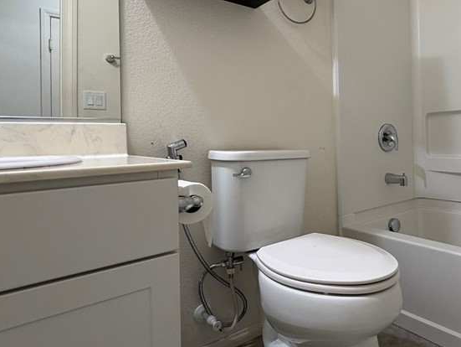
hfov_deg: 62.5
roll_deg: +0.7
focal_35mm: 26
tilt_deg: +0.9
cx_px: 358
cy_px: 133
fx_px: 346
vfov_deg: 52.6
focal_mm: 2.22
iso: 200
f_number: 2.2
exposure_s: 1/60
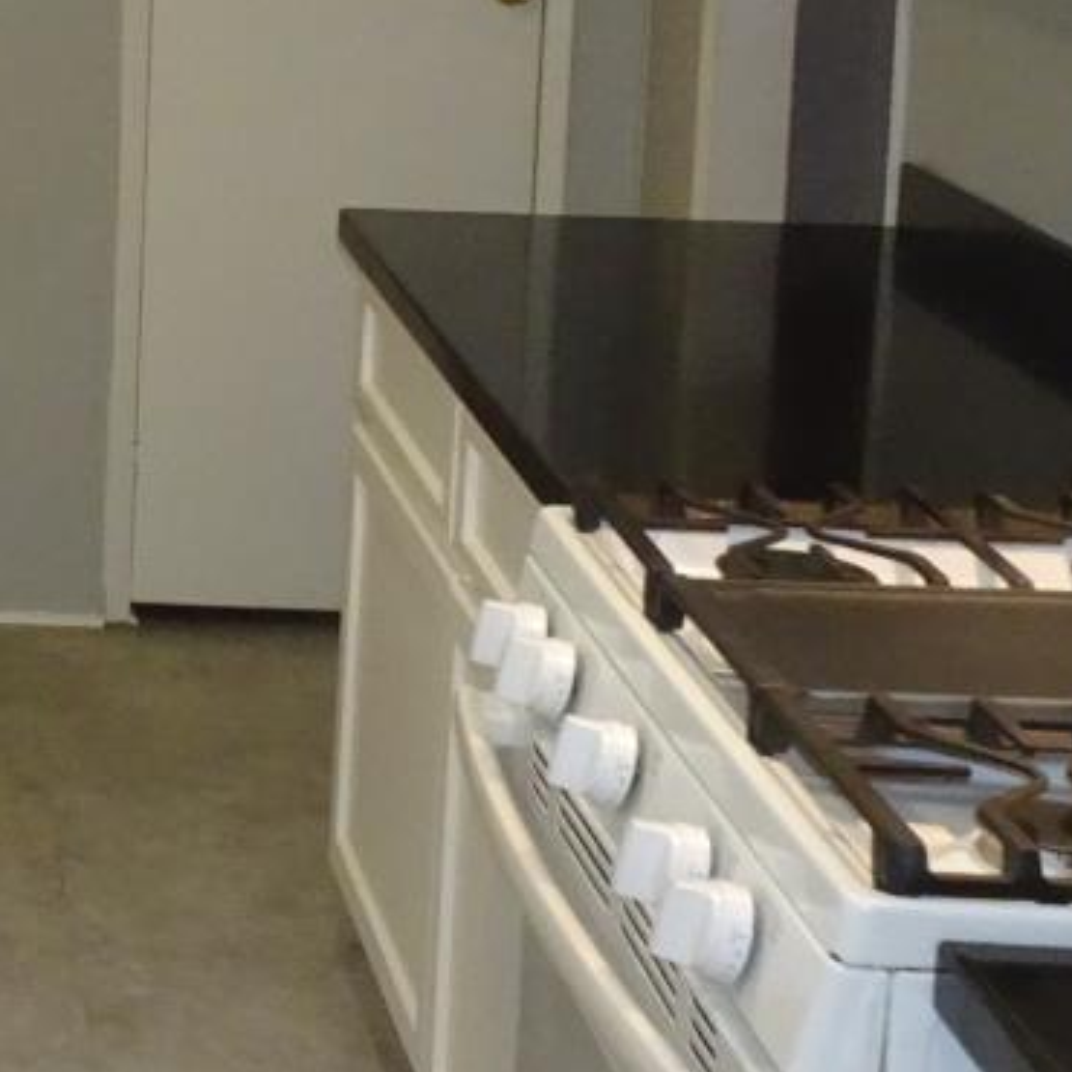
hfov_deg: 18.2
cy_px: 42
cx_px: -478
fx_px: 3013
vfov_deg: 19.7
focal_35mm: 86
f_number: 3.5
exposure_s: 1/30
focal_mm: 4.1
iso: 500
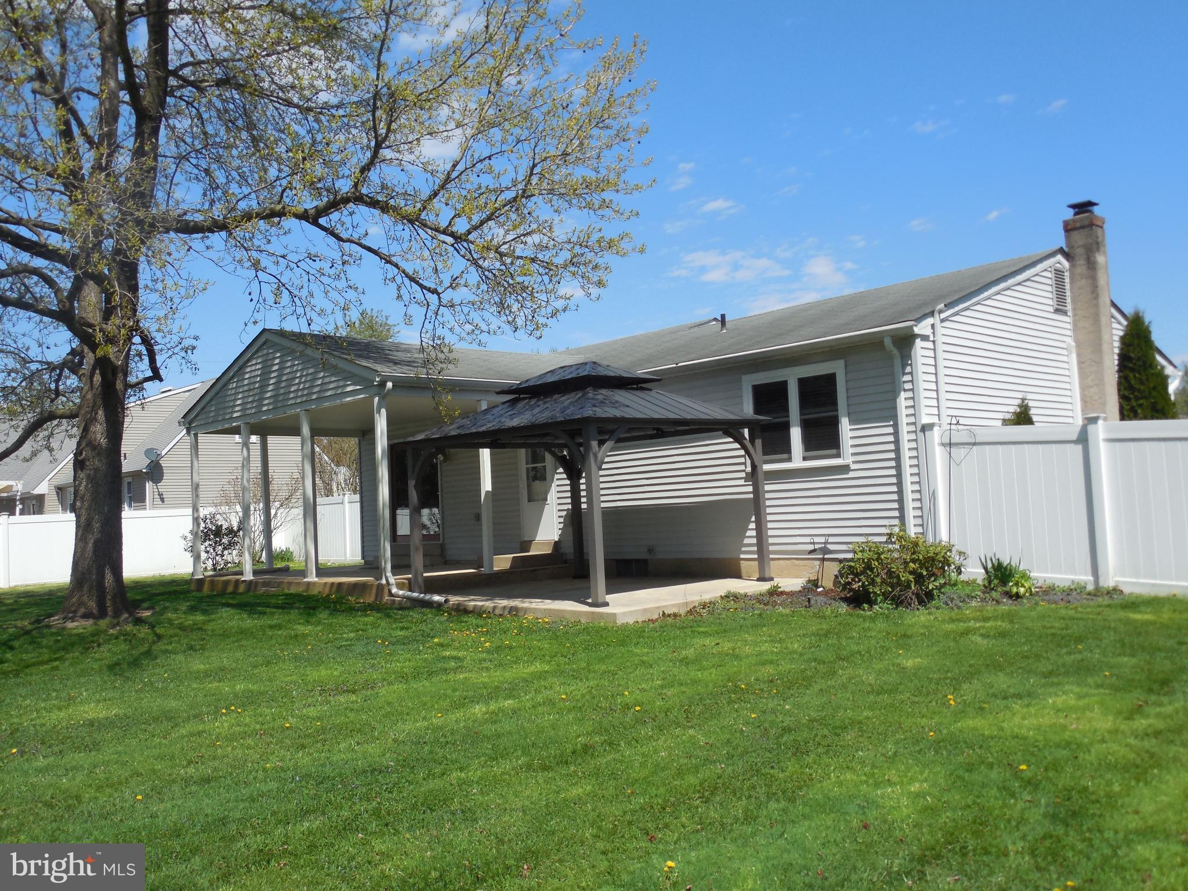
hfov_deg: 58.4
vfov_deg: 45.4
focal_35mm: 31
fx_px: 1064
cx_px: 594
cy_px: 446
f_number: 3.6
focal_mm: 5.6
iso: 125
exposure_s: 1/1000
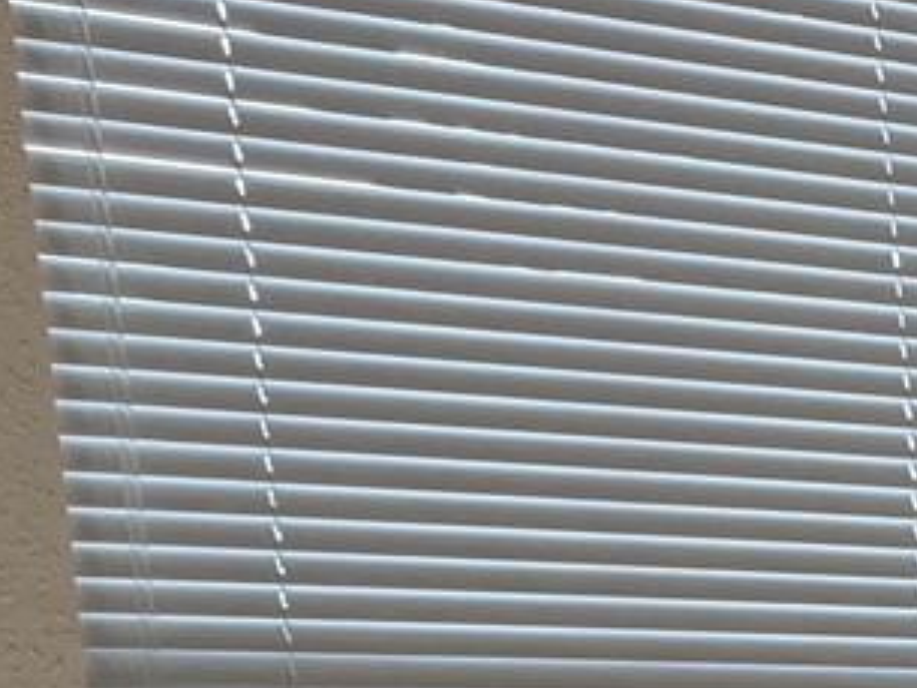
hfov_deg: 10.2
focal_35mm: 161
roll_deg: +2.5
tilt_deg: -8.9
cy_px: 1637
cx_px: 2390
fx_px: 4267
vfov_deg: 8.5
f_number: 1.78
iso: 64
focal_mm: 6.76
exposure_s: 1/132
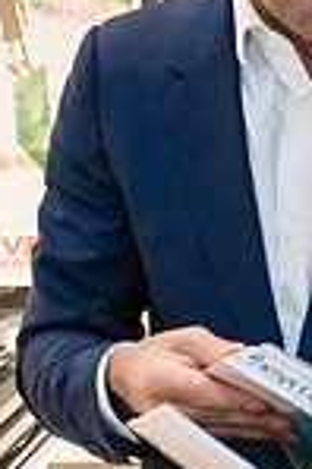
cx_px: 590
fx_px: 1707
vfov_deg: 15.7
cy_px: 239
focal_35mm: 131
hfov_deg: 9.8
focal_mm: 26
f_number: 4
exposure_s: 1/200
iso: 1600
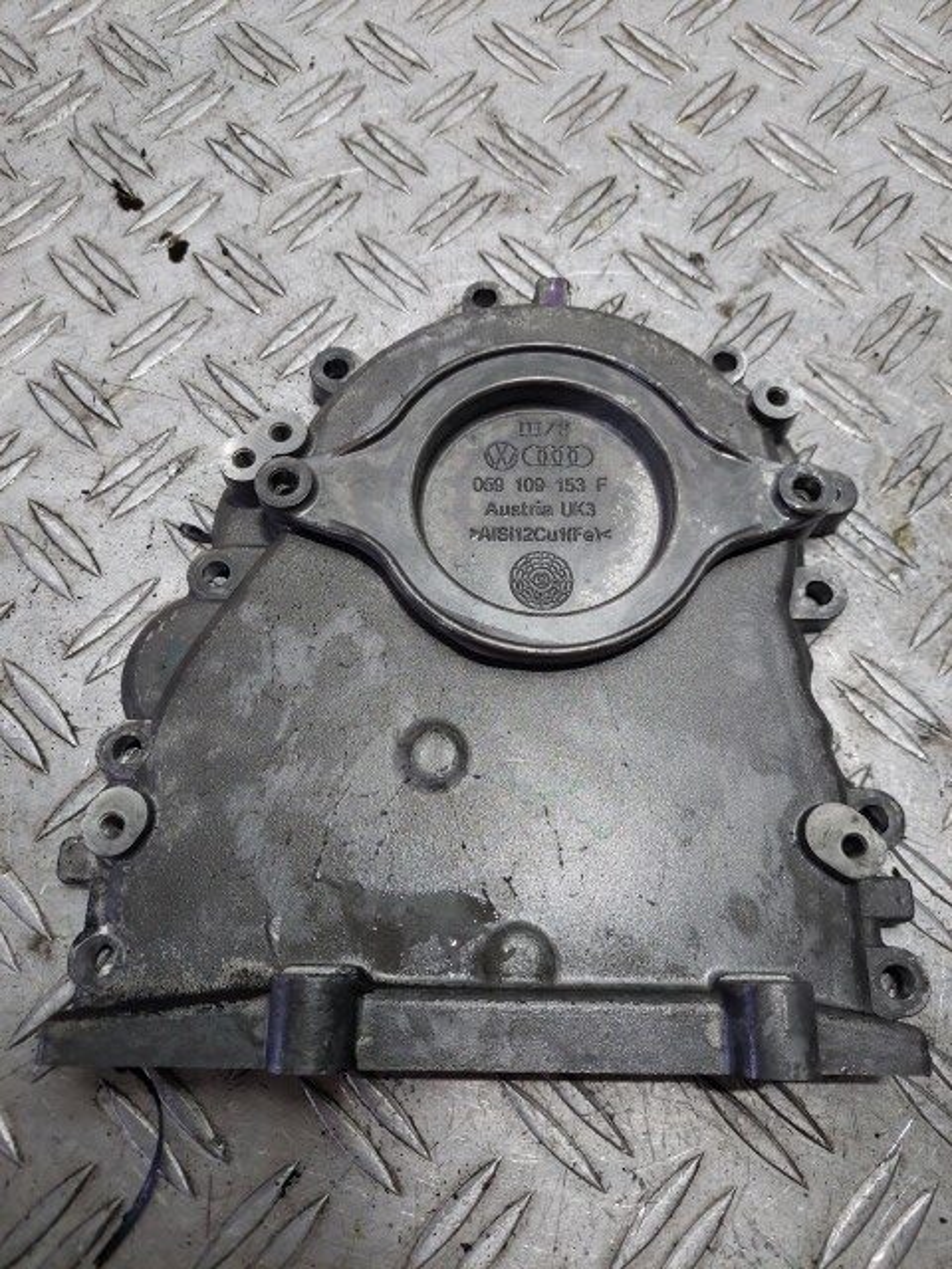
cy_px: 634
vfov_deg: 69.4
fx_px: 917
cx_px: 476
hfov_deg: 54.9
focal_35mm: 25
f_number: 1.8
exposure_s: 1/100
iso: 100
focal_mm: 5.23
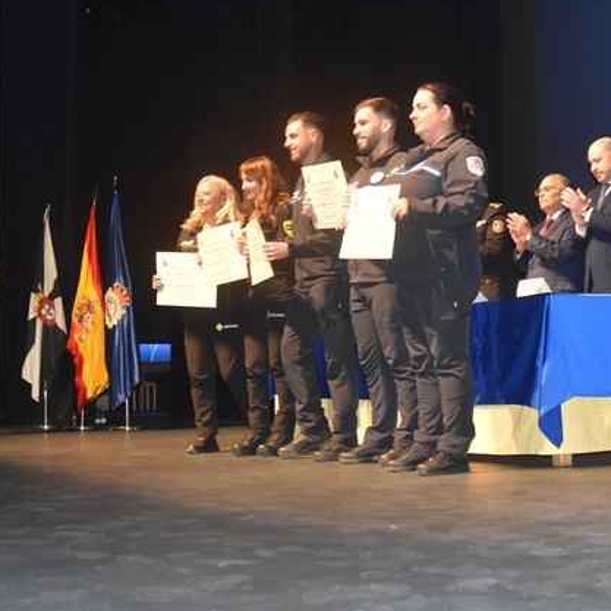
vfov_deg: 26.1
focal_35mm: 66
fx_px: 1318
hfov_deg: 25.8
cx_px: 444
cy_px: 258
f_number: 3.8
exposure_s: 1/80
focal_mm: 24
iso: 1600
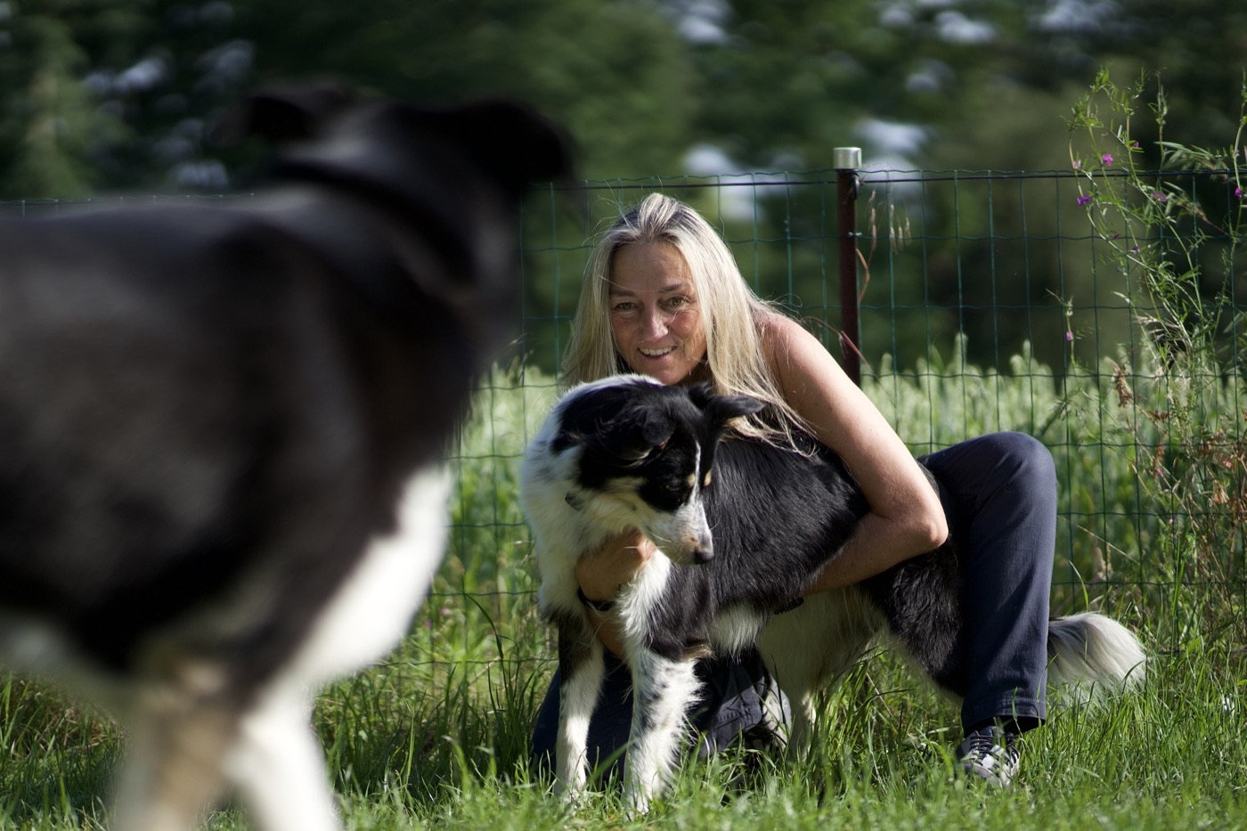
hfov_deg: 16.1
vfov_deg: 10.8
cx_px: 624
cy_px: 416
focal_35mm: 127
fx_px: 4398
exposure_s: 1/8000
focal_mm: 85
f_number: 1.4
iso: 200
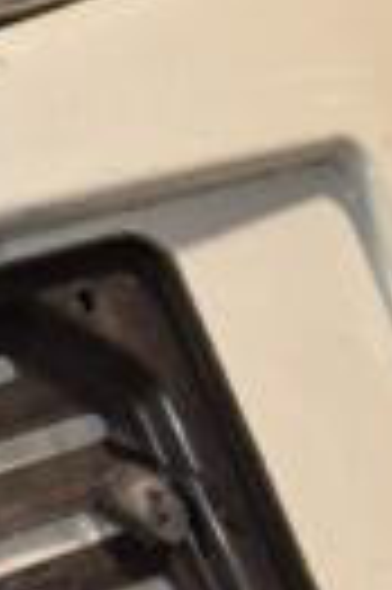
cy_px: 306
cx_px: -725
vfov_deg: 16.5
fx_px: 2031
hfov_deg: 9.2
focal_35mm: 124
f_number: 8
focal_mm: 18
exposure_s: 1/200
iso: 800
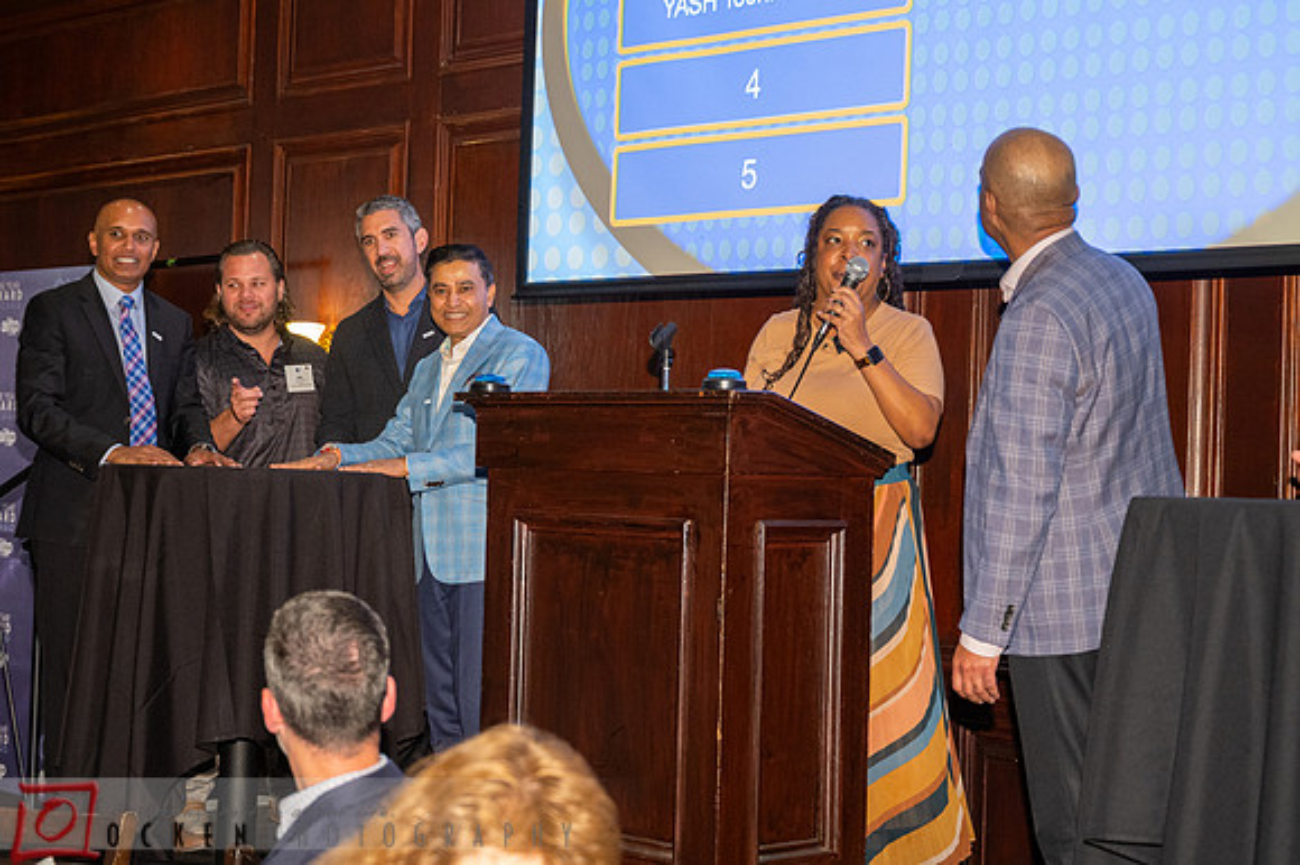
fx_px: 2144
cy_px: 431
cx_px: 632
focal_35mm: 59
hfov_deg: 33.7
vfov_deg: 22.8
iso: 2500
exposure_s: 1/80
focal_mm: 53
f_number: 4
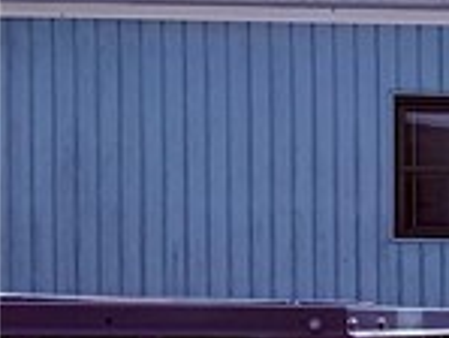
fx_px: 2142
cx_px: 1540
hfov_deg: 8.7
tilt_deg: +0.0
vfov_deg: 8.9
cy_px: 359
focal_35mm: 165
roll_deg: +0.2
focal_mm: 6.76
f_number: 1.78
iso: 80
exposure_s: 1/10309
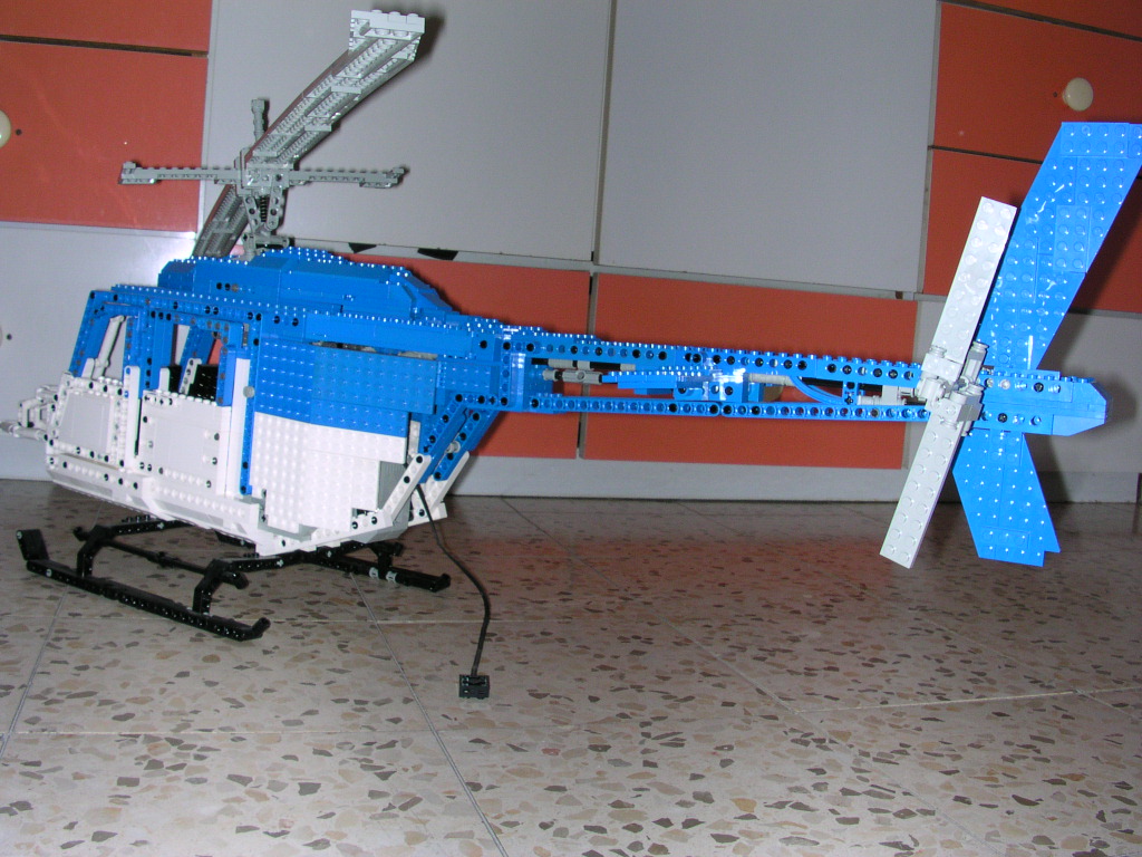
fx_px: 1221
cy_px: 428
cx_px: 571
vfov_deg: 38.7
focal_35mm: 37
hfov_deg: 50.1
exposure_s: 1/60
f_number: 4.5
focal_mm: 5.6
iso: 100
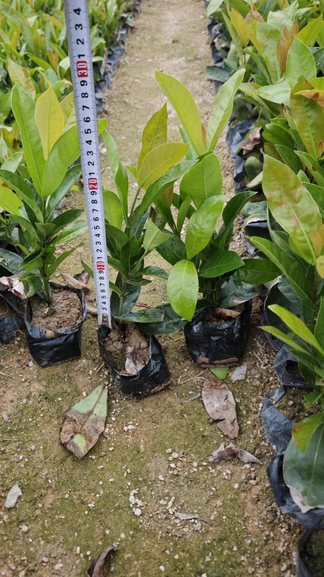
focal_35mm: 26
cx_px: 117
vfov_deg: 71.9
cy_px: 289
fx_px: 397
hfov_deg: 43.9
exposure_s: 1/381
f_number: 1.6
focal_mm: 6.55
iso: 50
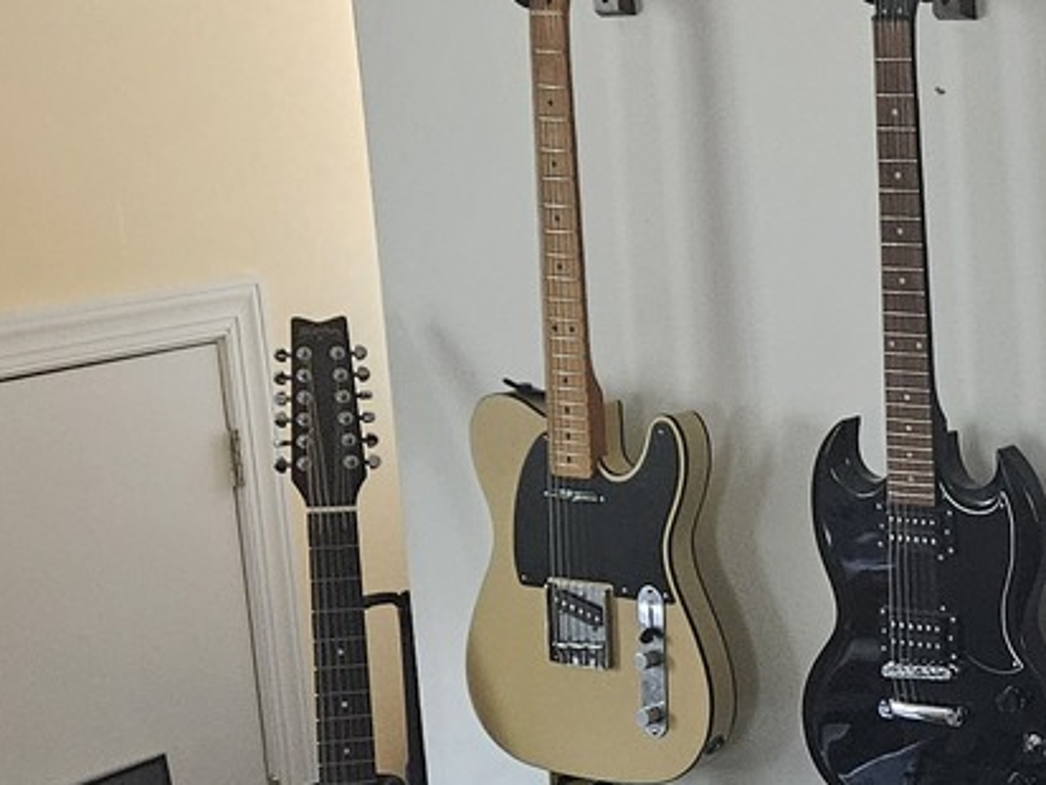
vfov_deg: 16.6
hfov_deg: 20.2
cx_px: 1363
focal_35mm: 89
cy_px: 527
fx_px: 2690
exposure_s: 1/120
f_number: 1.8
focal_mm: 5.4
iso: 1000
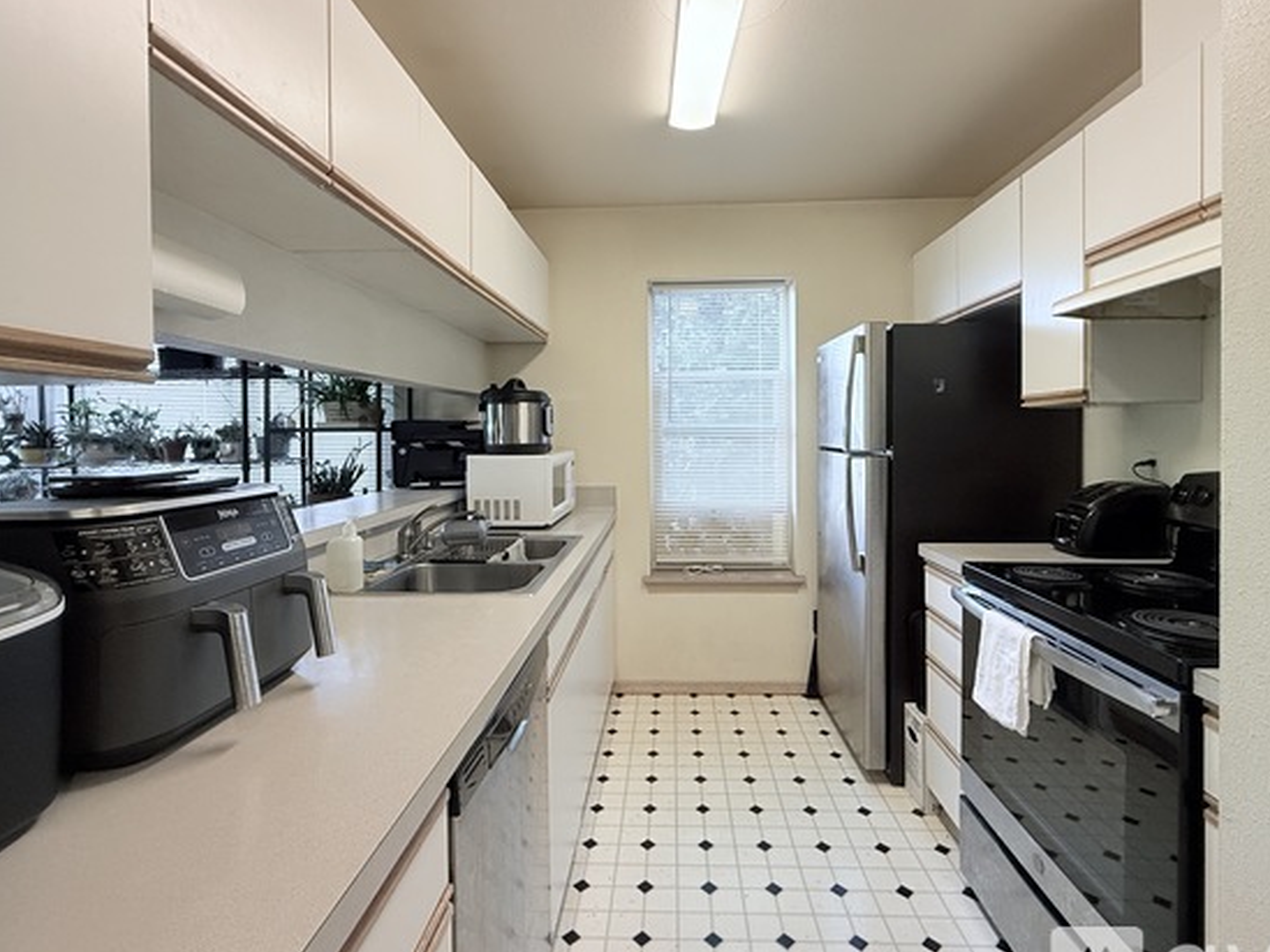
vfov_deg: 74.6
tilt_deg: -0.6
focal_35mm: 17
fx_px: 624
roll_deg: +0.9
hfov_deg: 91.0
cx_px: 654
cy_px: 441
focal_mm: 2.22
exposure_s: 1/120
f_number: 2.2
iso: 250
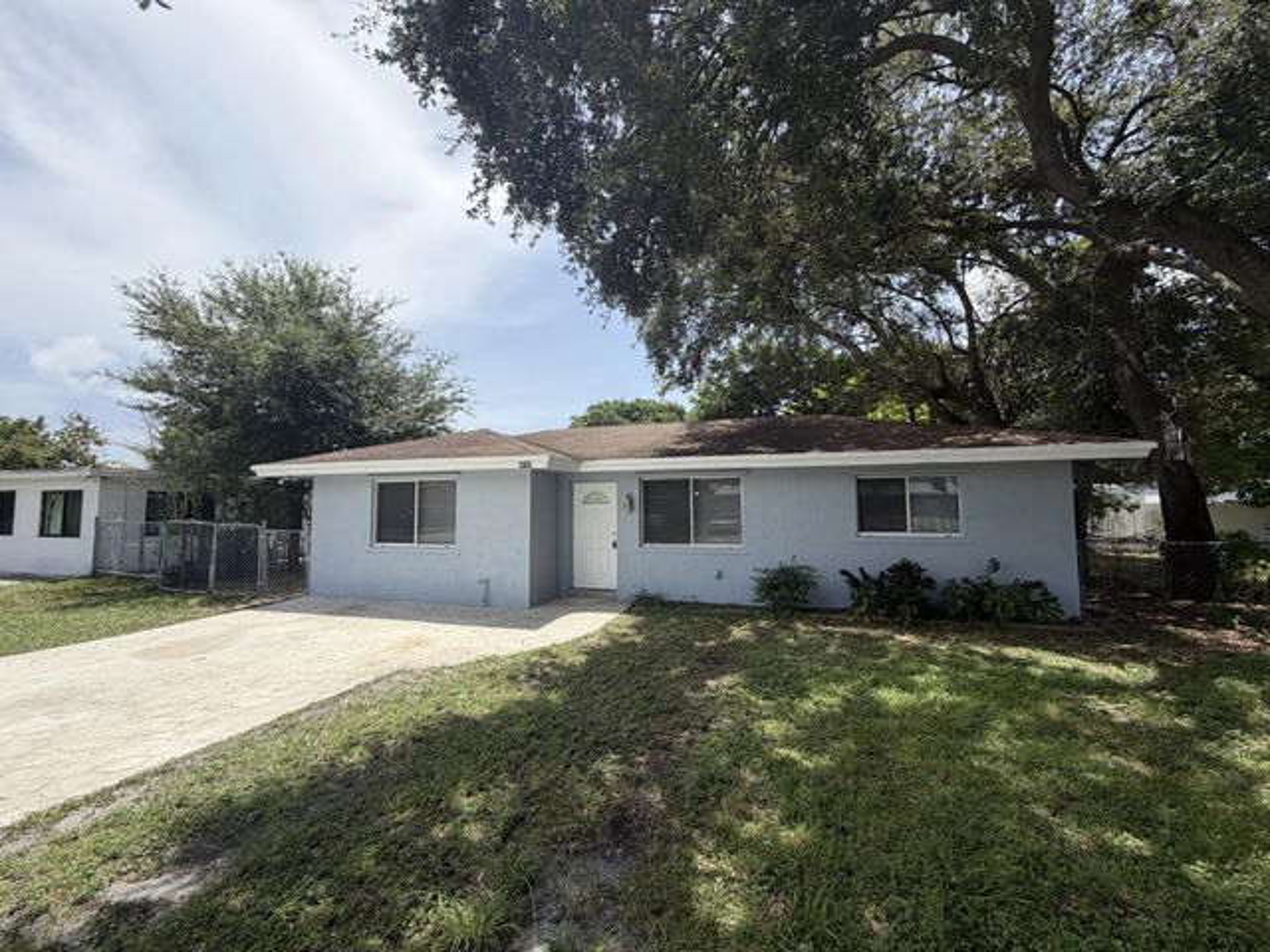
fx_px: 514
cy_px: 476
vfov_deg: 85.7
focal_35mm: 14
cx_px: 635
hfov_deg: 102.1
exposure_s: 1/770
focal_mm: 2.22
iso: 20
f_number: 2.2
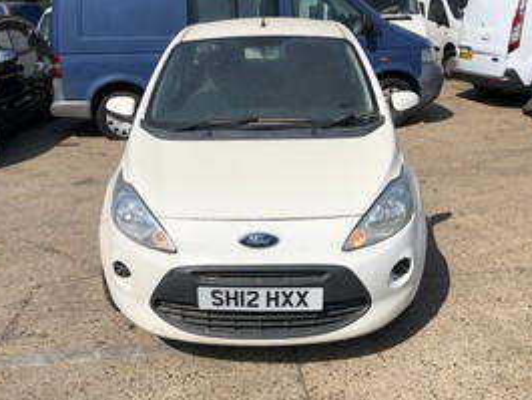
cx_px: 261
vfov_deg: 38.7
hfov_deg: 50.1
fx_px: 569
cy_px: 213
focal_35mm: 37
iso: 25
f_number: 1.8
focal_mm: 4
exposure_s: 1/5348
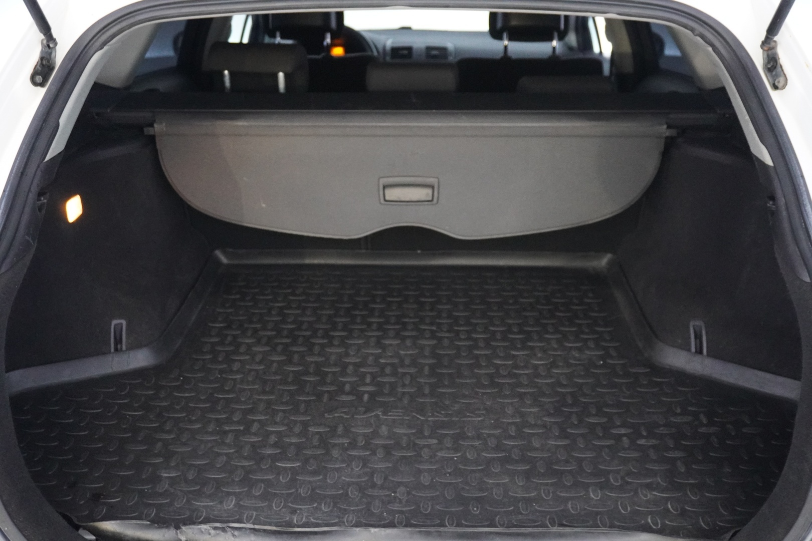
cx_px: 406
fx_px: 880
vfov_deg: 34.2
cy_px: 270
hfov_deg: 49.6
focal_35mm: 39
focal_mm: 26
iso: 6400
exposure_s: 1/50
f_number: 4.5
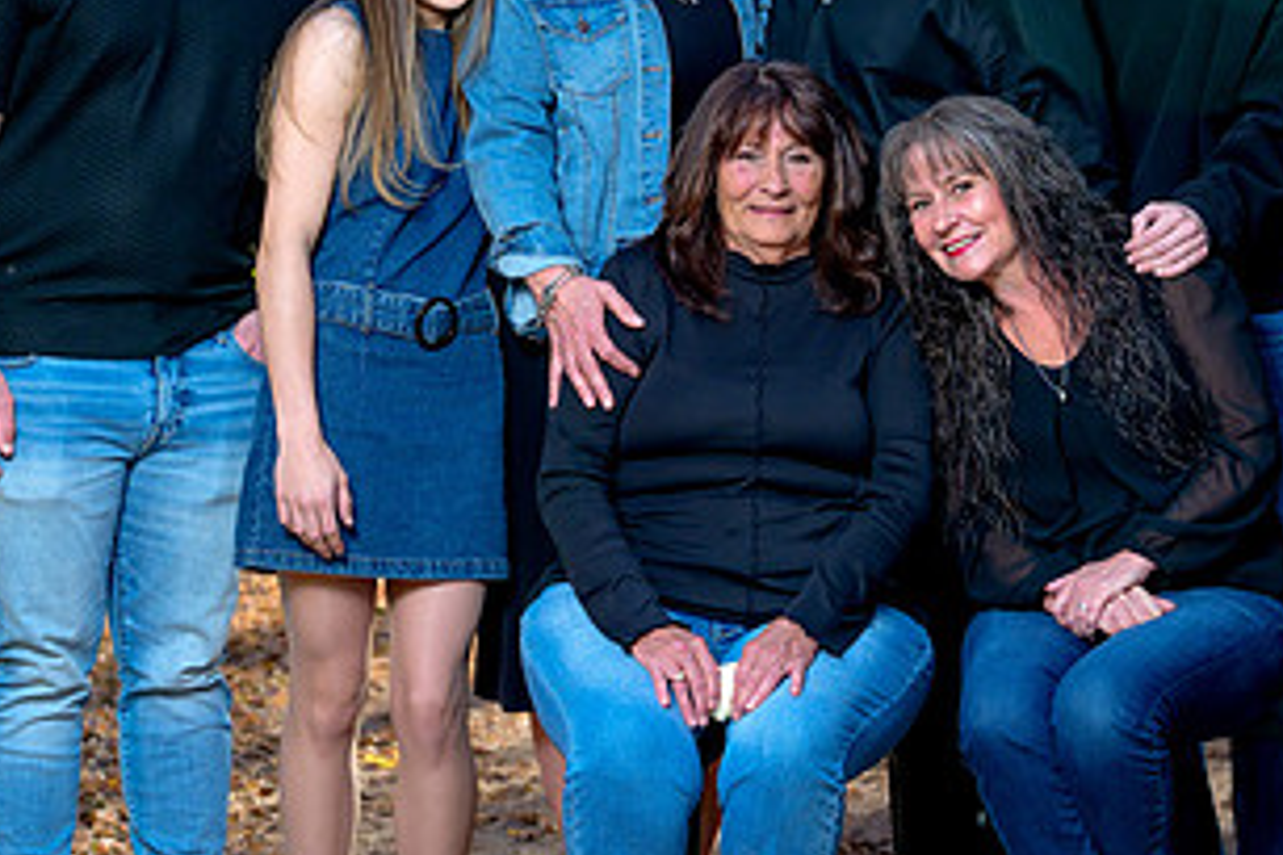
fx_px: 4526
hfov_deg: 16.1
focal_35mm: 127
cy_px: 161
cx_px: 751
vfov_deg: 10.8
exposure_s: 1/160
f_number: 4
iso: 640
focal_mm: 67
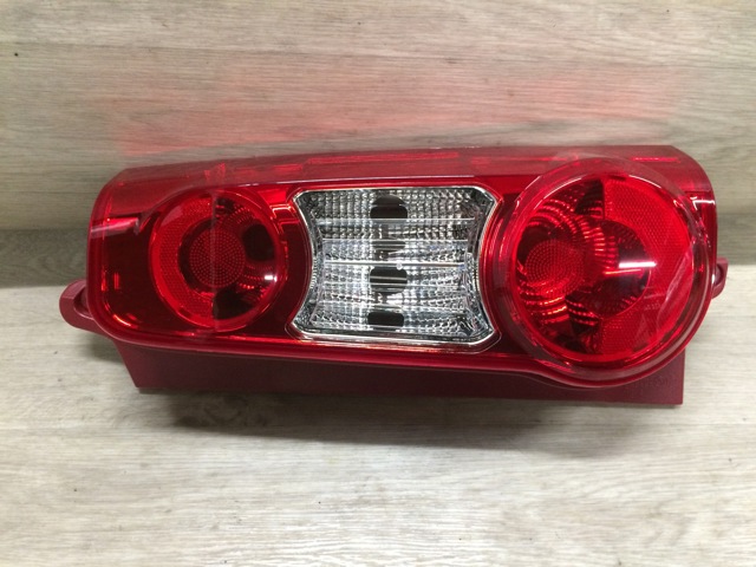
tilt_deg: -54.5
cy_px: 284
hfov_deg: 61.7
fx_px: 633
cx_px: 378
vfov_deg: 48.2
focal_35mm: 29
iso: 320
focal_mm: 4.15
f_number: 2.2
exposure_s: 1/25
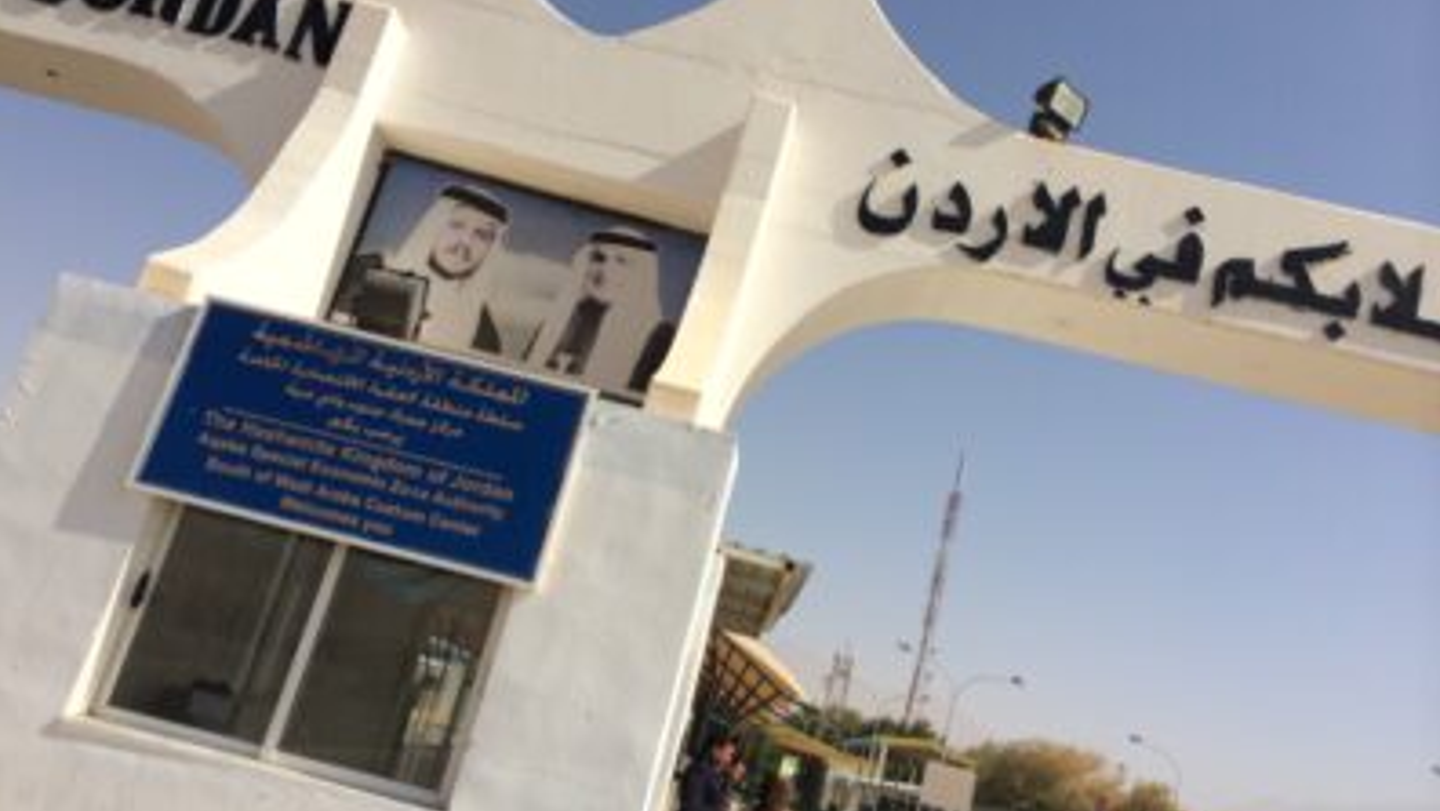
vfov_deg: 35.7
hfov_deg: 59.5
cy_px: 396
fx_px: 1260
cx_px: 716
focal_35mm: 33
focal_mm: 4.12
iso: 40
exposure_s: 1/3425
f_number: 2.2
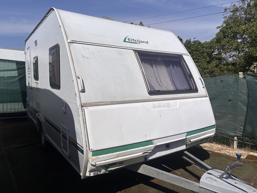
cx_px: 128
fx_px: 193
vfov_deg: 53.1
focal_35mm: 26
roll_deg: -2.3
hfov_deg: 67.3
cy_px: 96
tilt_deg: -7.3
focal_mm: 5.96
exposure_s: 1/9901
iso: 50
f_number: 1.6
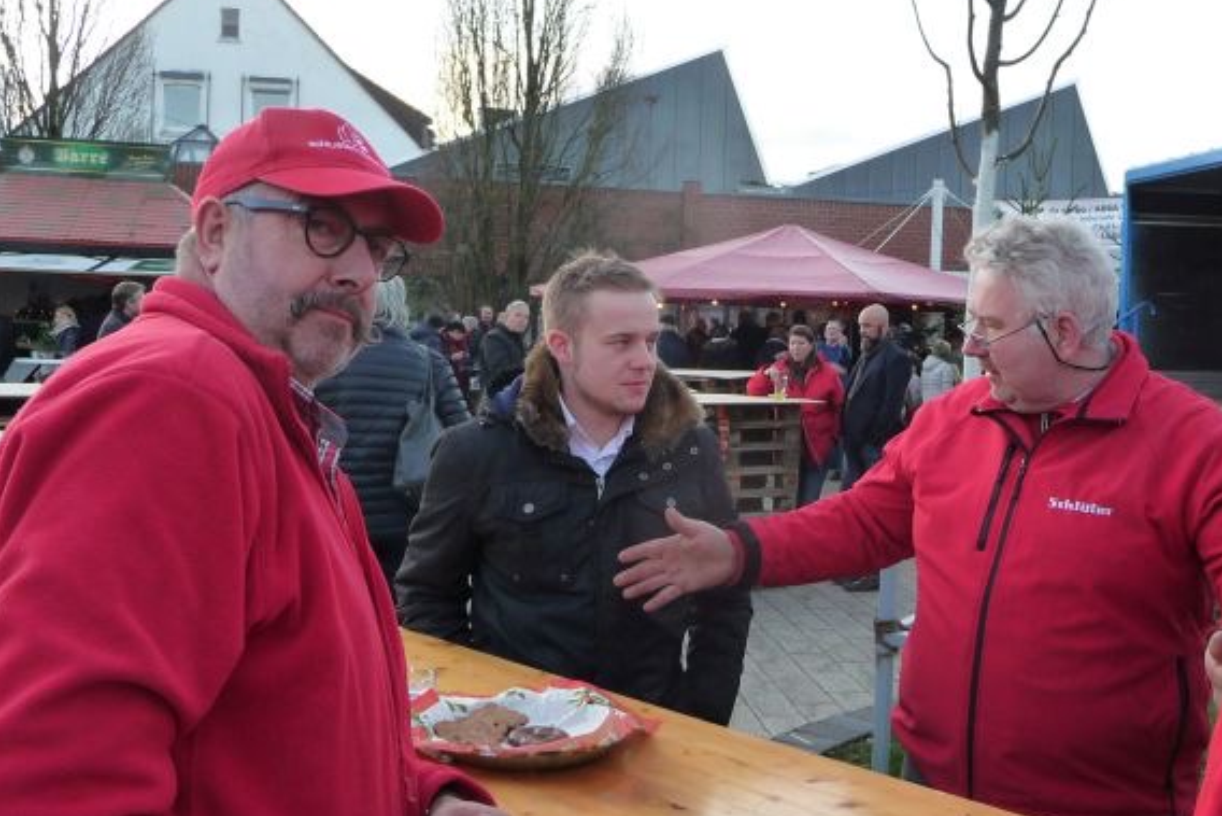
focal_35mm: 41
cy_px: 439
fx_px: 1392
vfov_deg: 32.6
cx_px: 749
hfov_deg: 47.1
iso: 160
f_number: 3.3
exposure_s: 1/125
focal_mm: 4.7
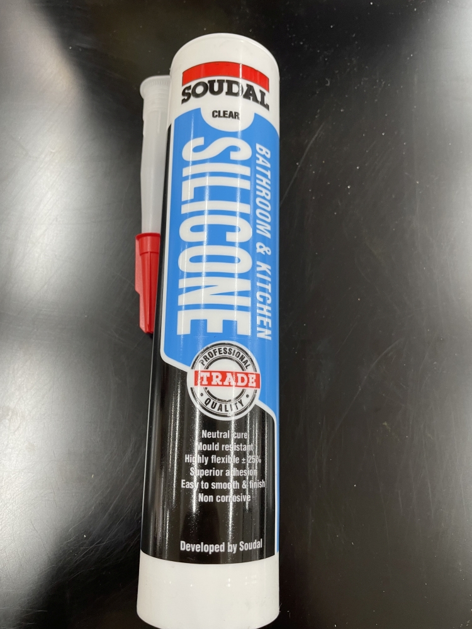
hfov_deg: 53.1
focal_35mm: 26
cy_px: 314
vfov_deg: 67.3
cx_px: 236
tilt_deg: -76.6
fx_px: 473
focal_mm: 4.2
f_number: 1.6
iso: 100
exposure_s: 1/50
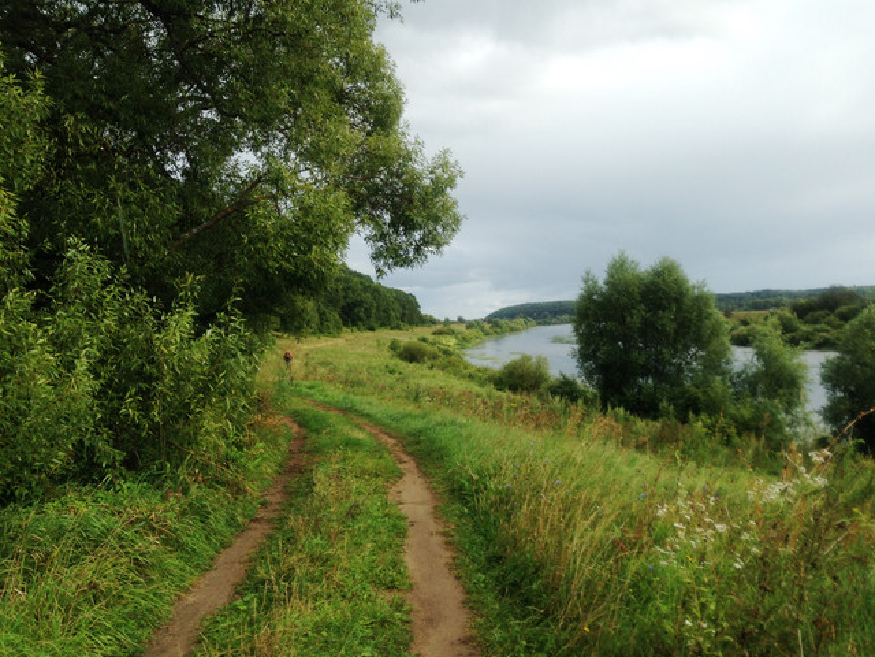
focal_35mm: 33
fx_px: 834
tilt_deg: -2.0
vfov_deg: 42.9
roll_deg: +3.0
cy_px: 328
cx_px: 438
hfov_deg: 55.4
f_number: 2.4
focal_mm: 4.12
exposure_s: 1/1178
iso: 50
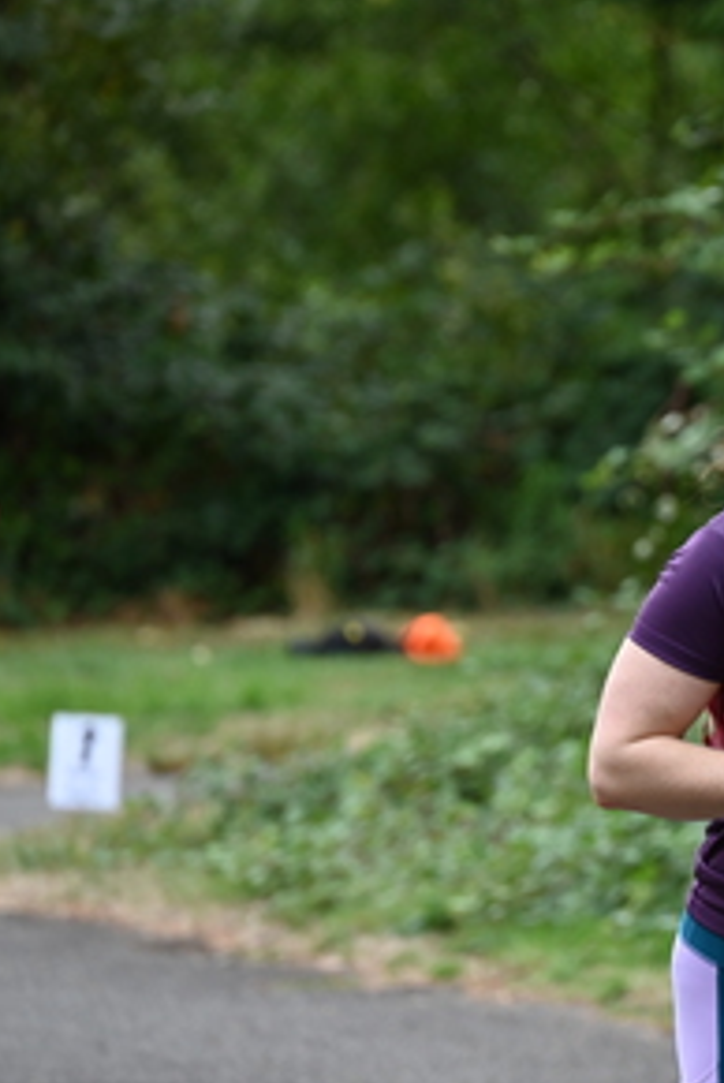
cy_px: 596
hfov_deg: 3.6
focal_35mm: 379
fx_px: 11405
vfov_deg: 5.4
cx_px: 877
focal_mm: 200
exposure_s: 1/320
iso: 400
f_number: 6.3
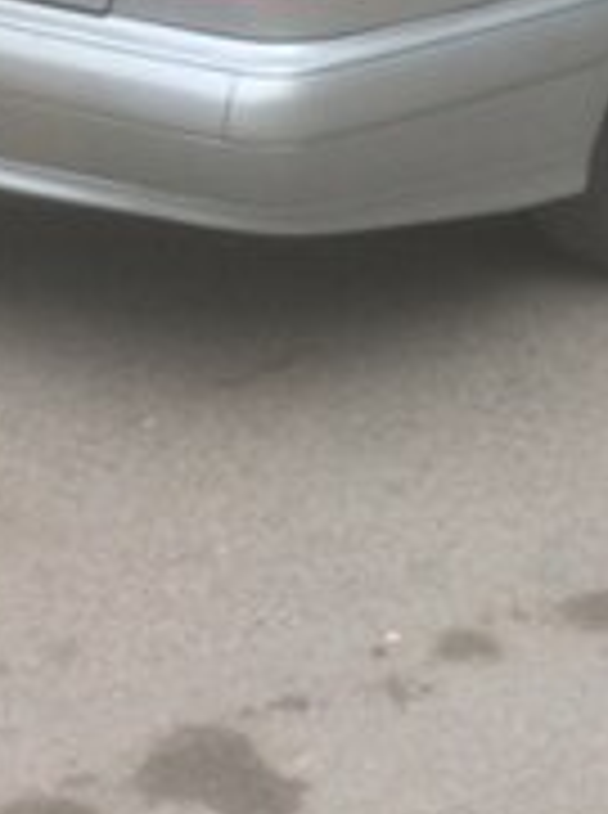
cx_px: 302
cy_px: -277
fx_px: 2491
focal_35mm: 106
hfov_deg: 13.9
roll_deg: +2.5
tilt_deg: -2.8
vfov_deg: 17.3
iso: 32
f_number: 2.2
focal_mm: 4.15
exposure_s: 1/247
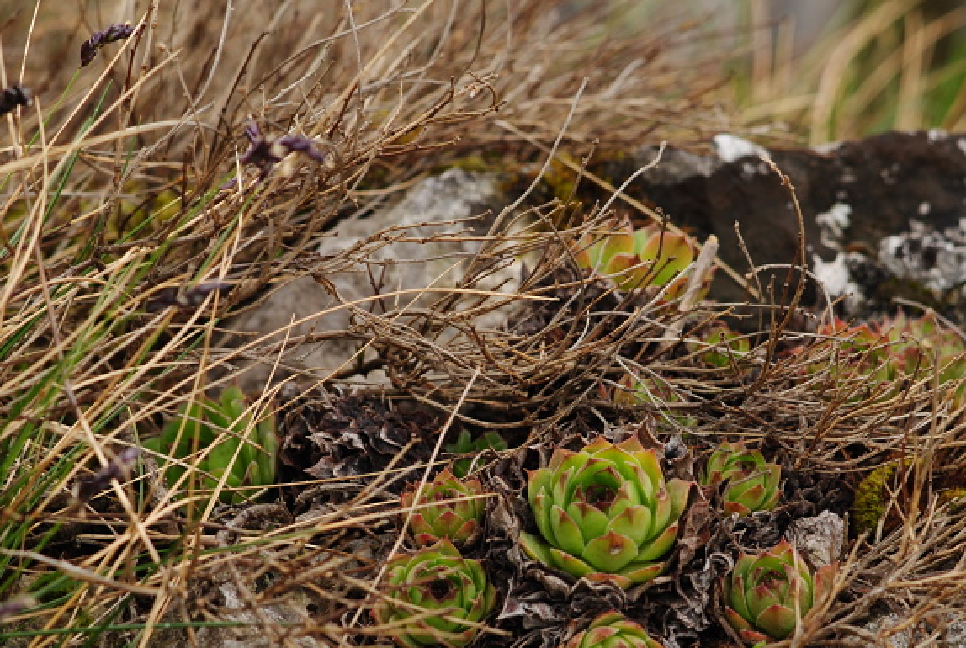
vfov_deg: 7.8
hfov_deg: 11.5
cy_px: 387
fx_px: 4777
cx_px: 589
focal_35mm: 178
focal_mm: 85
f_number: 5.6
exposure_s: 1/160
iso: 100
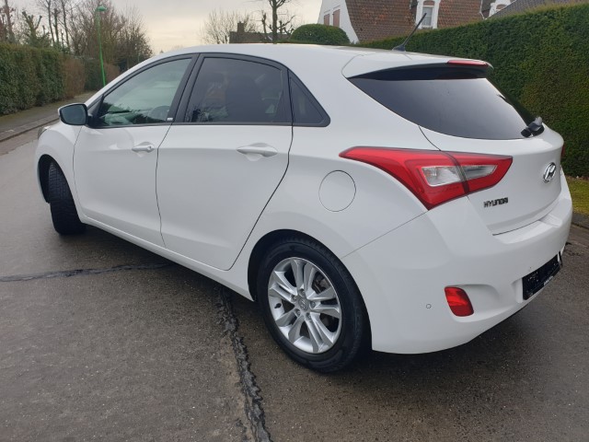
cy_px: 221
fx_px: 442
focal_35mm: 26
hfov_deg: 67.3
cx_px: 294
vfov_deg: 53.1
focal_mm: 4.3
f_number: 2.4
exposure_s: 1/526
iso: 50
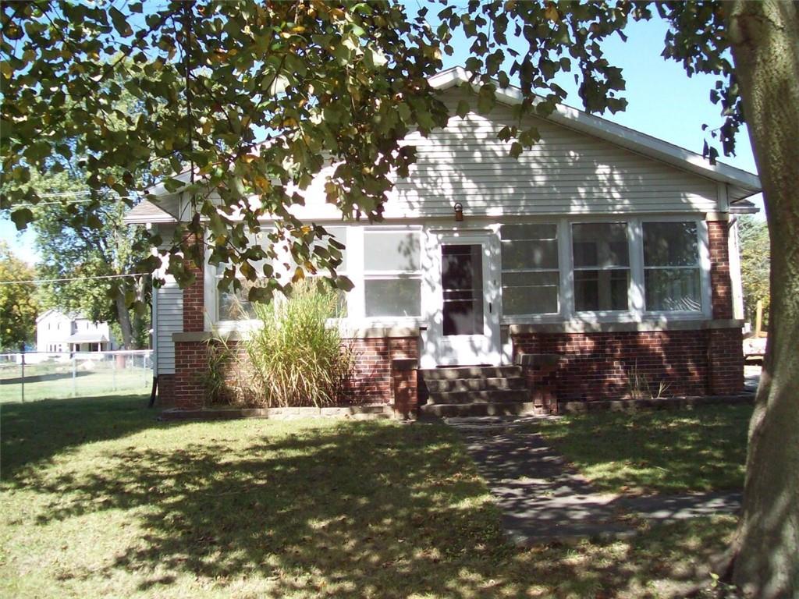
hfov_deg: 51.4
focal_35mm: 36
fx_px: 831
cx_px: 400
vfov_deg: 39.7
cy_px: 300
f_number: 2.7
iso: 80
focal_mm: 6
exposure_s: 1/471
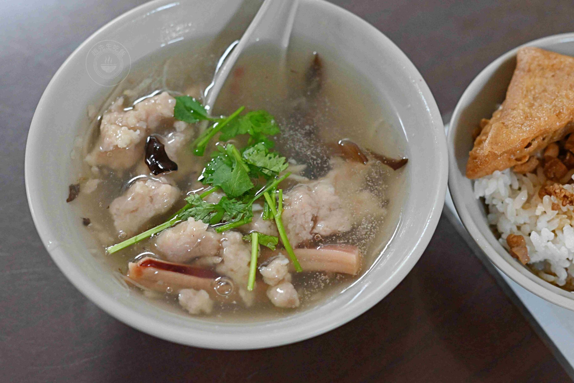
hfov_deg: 27.0
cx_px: 287
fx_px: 1196
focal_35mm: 75
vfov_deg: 18.2
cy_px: 192
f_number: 3.2
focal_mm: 50
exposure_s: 1/200
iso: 3200
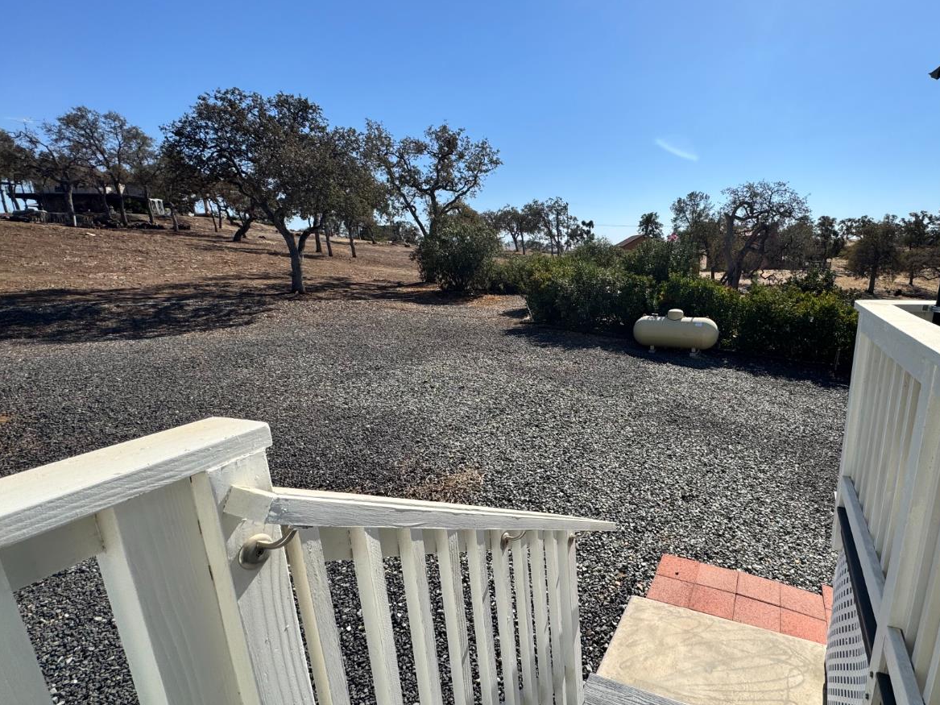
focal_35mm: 18
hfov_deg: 86.4
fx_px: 489
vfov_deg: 71.5
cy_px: 373
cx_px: 576
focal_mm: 2.22
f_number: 2.2
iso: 50
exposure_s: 1/1789
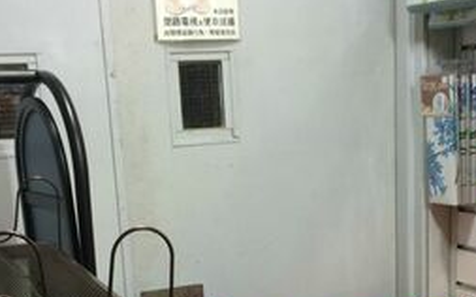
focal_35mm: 68
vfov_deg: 18.5
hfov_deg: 30.2
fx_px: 882
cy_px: 313
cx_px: 260
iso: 100
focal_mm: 4.12
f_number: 2.2
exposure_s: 1/30
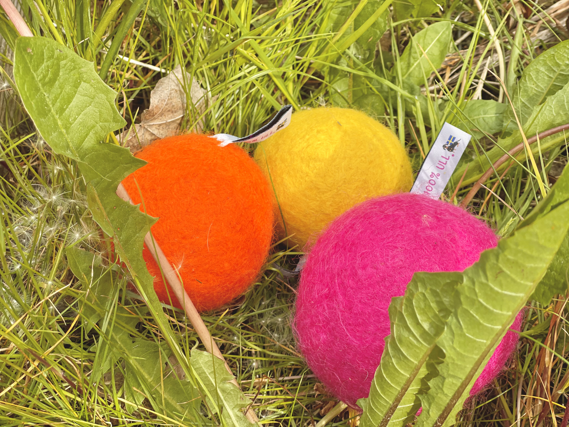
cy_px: 214
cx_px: 284
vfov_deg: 22.9
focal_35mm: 64
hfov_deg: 30.3
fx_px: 1052
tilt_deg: -60.1
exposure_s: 1/389
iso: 32
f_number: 2.2
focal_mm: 7.5
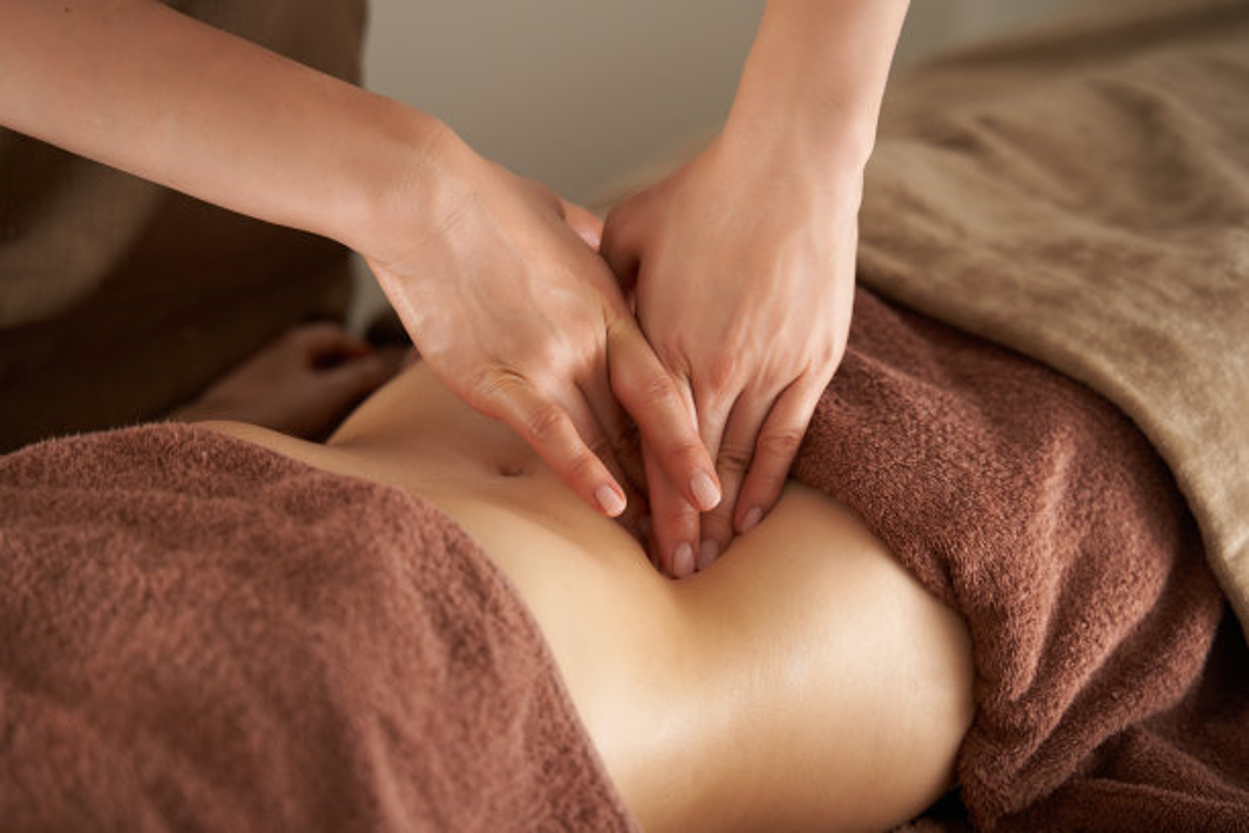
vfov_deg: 18.2
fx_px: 2602
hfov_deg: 27.0
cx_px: 624
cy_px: 416
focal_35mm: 75
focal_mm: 75
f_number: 4
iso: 500
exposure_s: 1/100
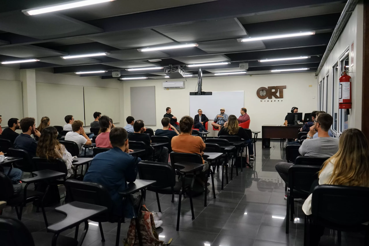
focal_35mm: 28
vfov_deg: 46.4
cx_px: 184
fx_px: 287
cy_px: 123
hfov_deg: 65.5
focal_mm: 28
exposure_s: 1/160
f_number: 3.5
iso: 1600
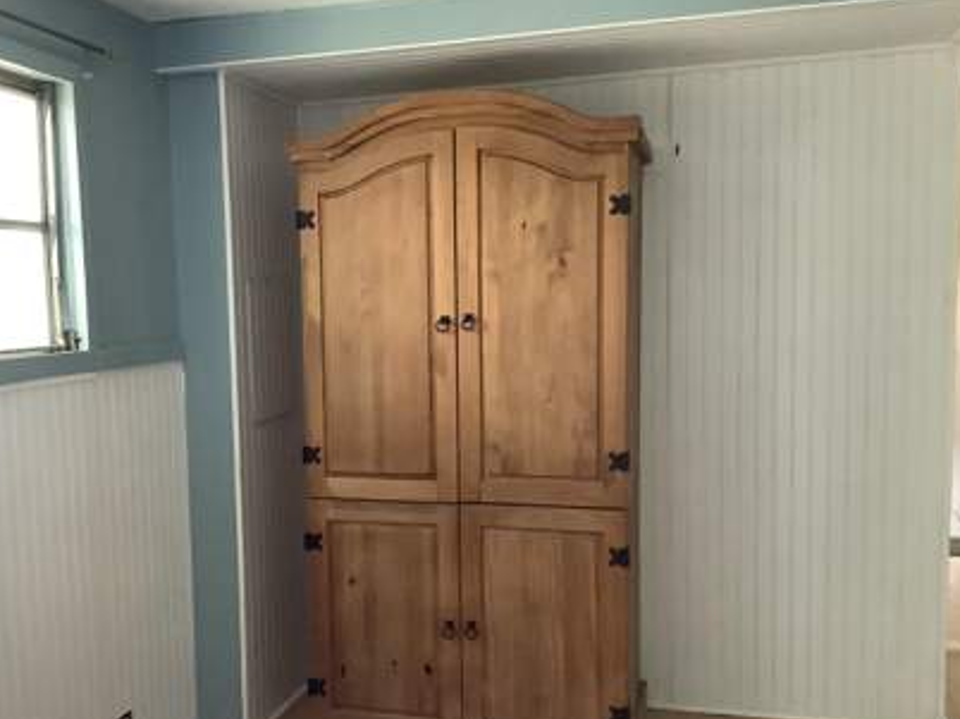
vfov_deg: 38.6
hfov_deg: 49.9
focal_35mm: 37
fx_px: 1026
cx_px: 399
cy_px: 381
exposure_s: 1/60
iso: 250
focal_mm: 3.3
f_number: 2.4
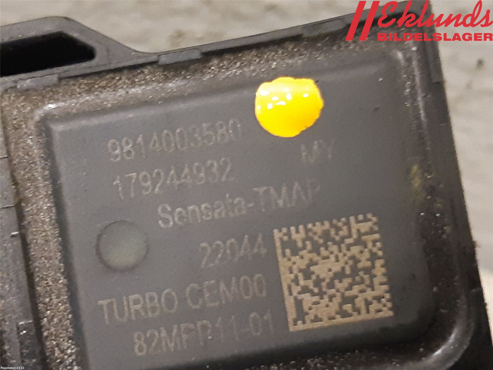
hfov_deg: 67.3
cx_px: 246
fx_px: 370
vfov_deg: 53.1
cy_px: 185
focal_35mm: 26
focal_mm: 3.93
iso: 320
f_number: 1.7
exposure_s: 1/25
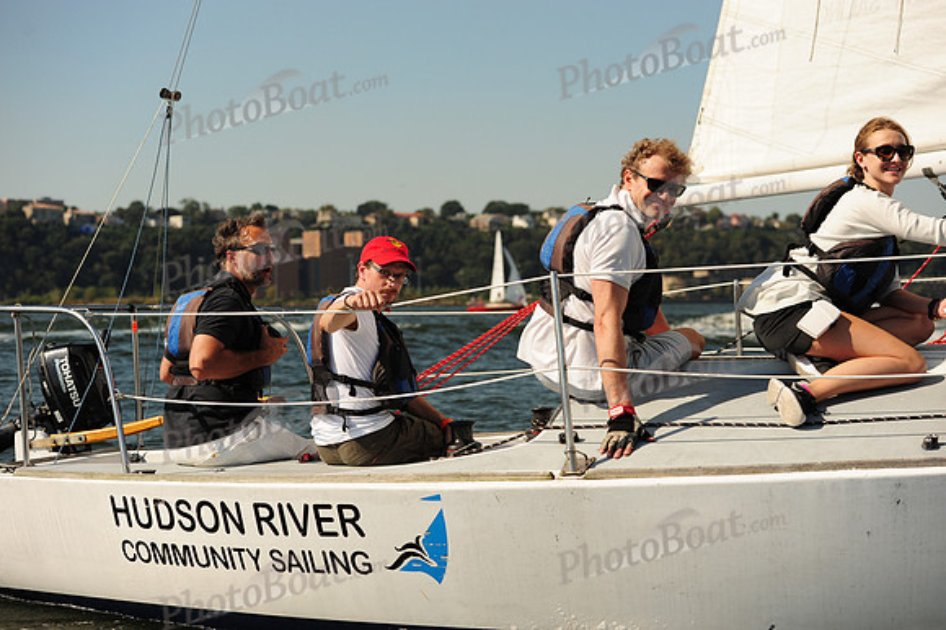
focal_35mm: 70
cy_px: 315
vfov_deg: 19.4
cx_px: 473
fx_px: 1838
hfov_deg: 28.9
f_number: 4.5
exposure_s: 1/1250
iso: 320
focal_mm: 70
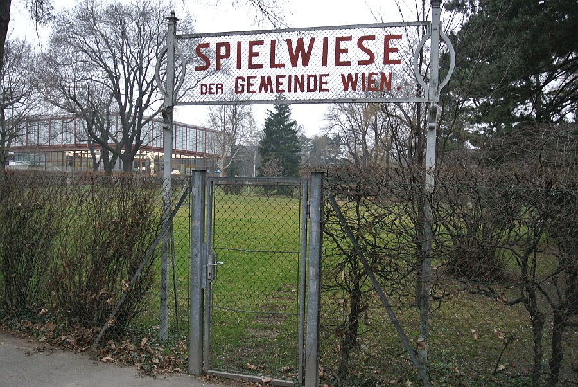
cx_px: 289
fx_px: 482
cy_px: 194
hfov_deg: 61.9
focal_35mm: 30
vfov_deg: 43.7
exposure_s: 1/160
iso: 200
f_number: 3.5
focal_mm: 11.4
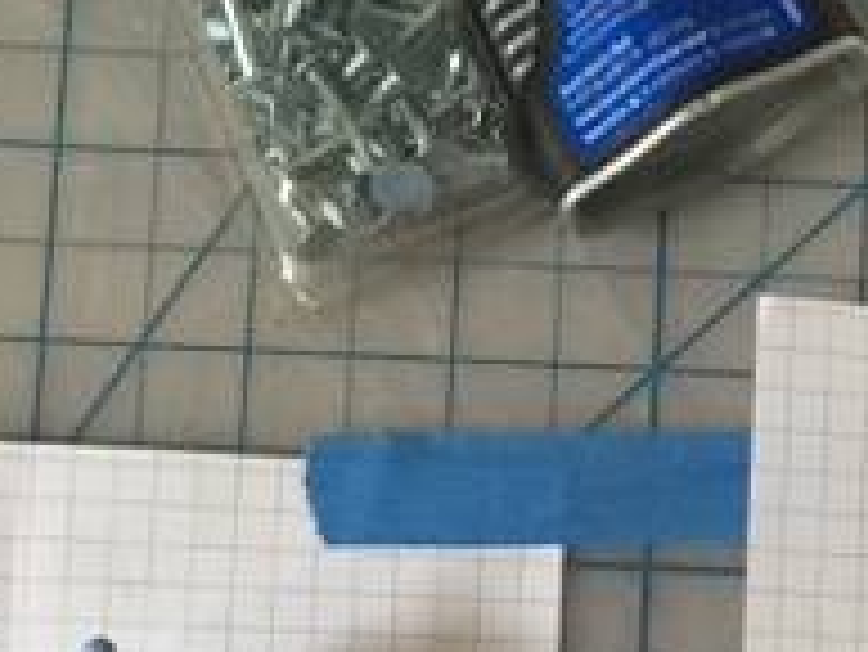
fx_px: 3011
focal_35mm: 120
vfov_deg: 12.1
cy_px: 805
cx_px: 688
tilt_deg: -78.6
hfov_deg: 16.3
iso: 125
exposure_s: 1/30
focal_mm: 4.15
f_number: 2.2
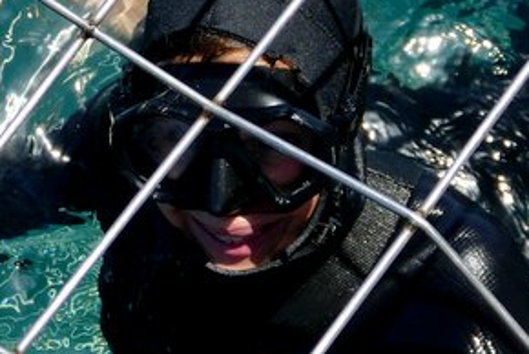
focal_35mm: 155
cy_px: 181
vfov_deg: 8.9
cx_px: 212
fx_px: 2280
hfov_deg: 13.2
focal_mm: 27.23
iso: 125
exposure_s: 1/1600
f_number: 3.7
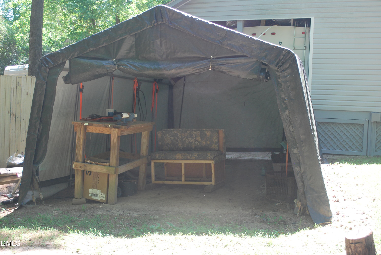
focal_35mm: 48
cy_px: 128
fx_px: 509
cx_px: 190
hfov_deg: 41.1
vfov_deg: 28.1
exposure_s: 1/60
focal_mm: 32
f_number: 5
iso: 200
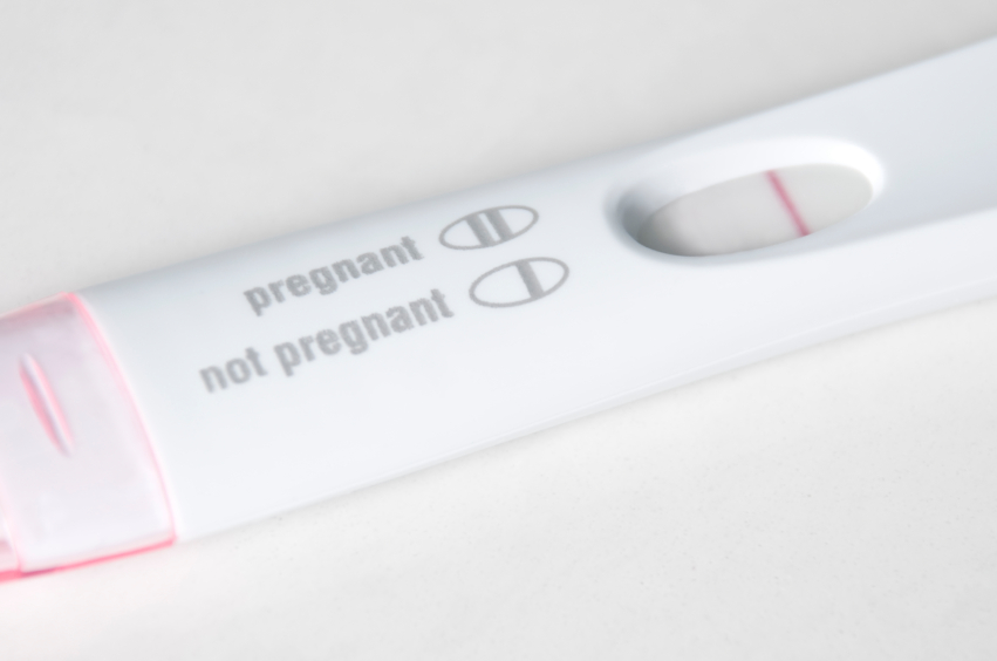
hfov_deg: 10.2
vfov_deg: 6.8
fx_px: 5598
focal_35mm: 202
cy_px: 330
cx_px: 498
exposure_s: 1/3
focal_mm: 135
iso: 100
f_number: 5.6
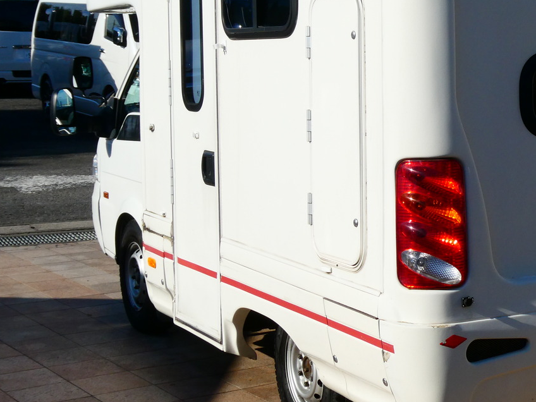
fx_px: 1285
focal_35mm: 83
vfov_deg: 17.7
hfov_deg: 23.1
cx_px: 446
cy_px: 108
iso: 80
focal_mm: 7.8
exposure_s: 1/800
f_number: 5
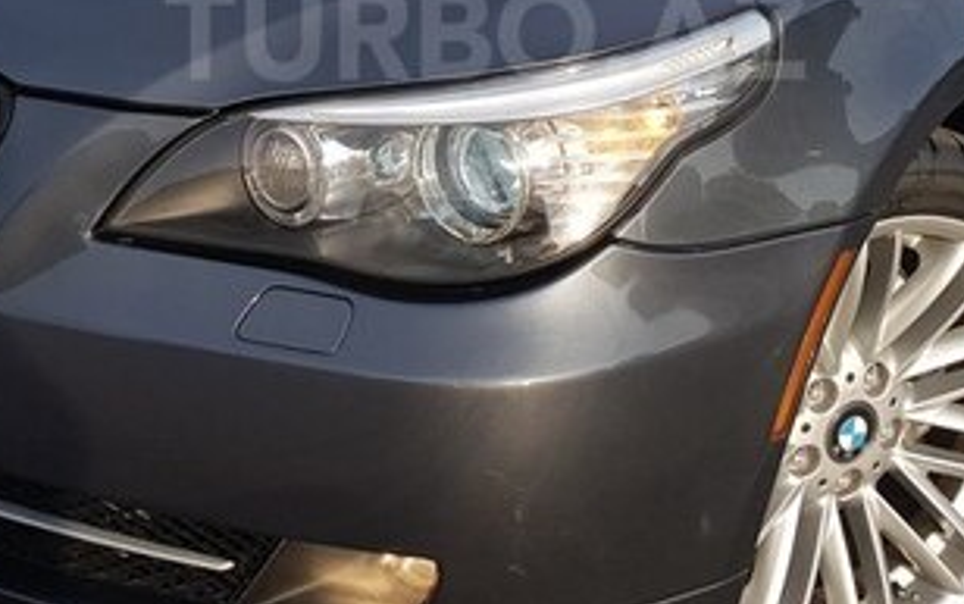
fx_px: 1551
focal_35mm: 59
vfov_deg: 21.4
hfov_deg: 34.5
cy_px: 33
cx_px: 485
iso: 40
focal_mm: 4.2
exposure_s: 1/1072
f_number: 1.7
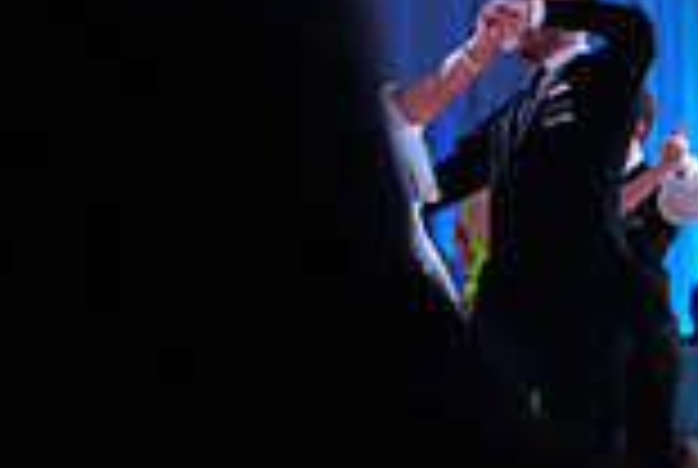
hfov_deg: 8.6
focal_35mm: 228
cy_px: 29
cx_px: 1283
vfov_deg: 6.0
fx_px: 4429
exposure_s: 1/400
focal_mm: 61
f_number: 4
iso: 3200
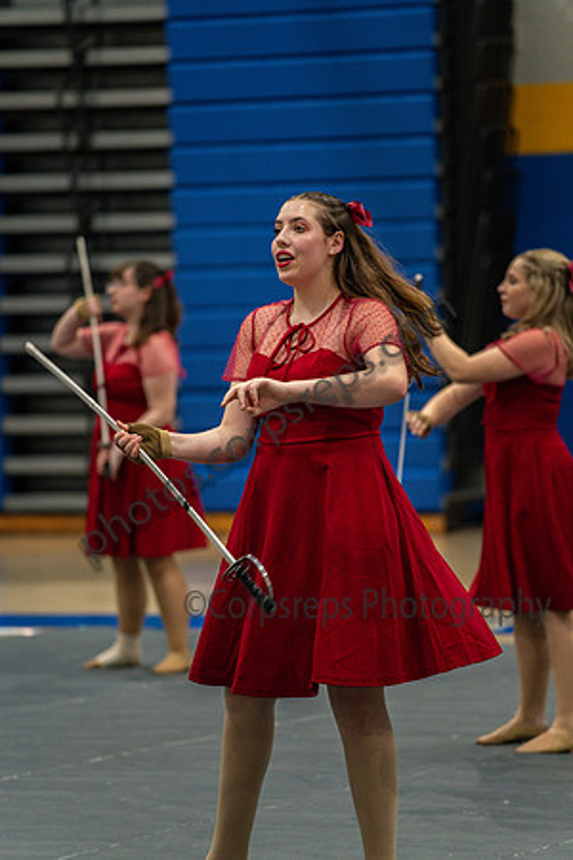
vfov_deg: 10.3
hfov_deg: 6.9
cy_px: 430
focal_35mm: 200
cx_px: 286
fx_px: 4775
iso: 5000
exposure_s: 1/500
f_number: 4
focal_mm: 200
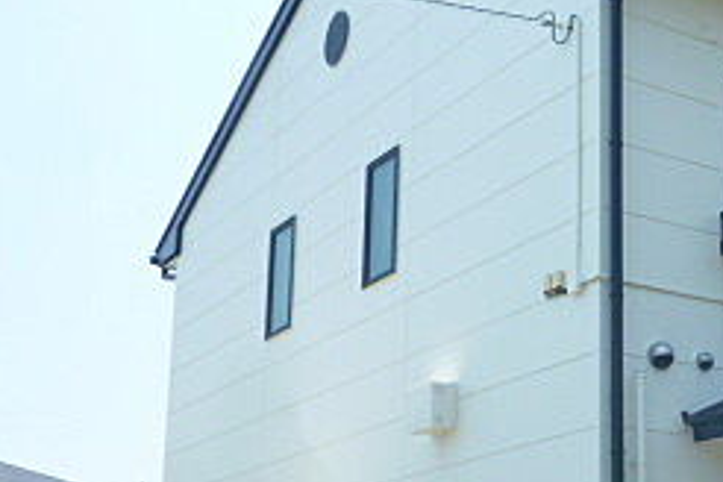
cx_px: 929
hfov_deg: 26.5
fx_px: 1305
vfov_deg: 20.7
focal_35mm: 65
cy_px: 388
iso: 80
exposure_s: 1/400
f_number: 4
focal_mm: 4.3
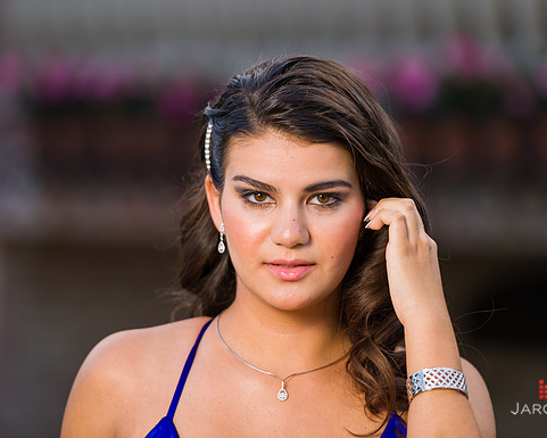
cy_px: 203
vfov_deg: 6.4
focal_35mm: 243
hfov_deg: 8.0
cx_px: 266
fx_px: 3935
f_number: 3.2
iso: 100
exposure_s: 1/200
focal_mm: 200
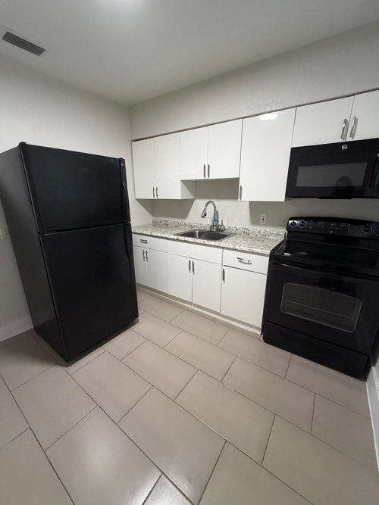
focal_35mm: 14
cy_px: 252
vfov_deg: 102.1
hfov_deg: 85.7
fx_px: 204
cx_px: 190
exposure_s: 1/60
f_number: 2.2
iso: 400
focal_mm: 2.22
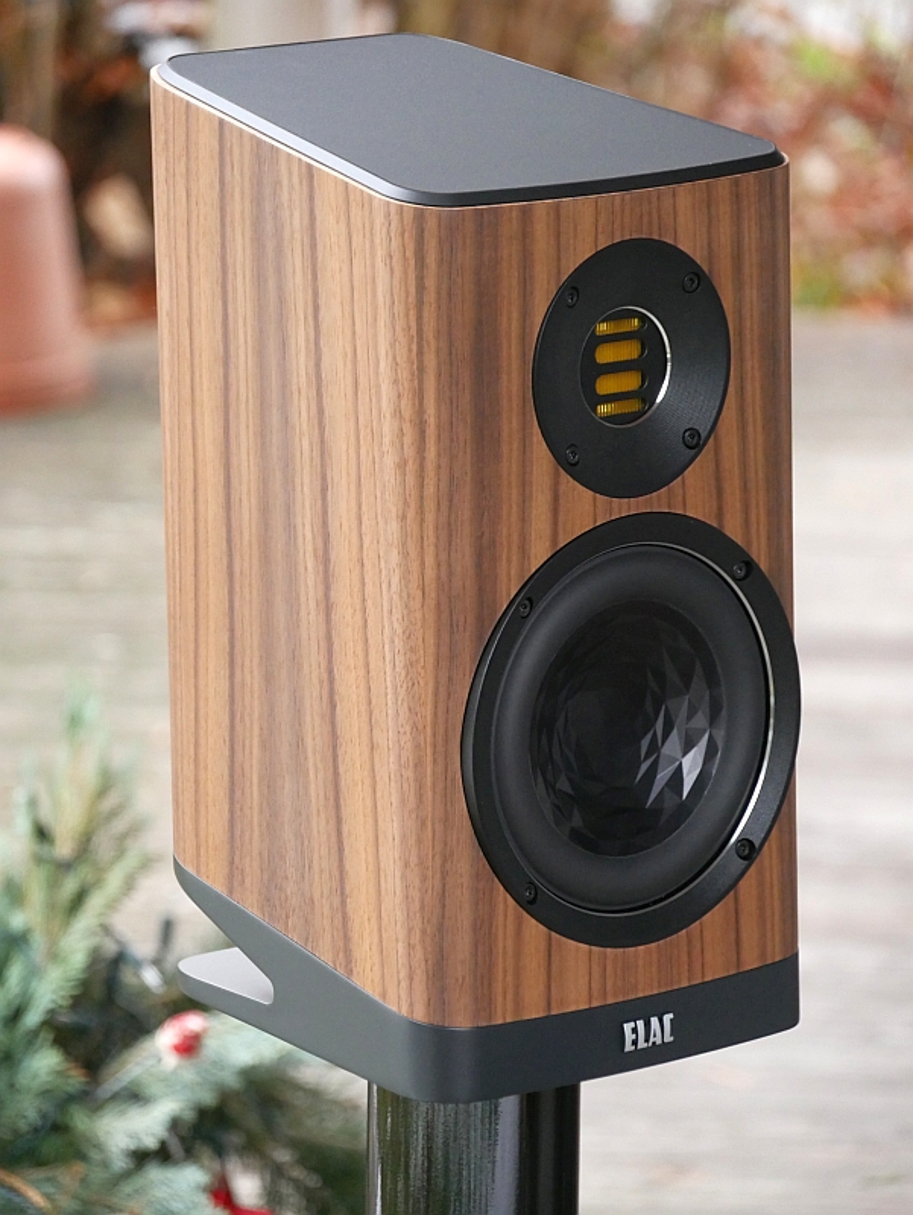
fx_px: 6815
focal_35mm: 194
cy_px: 608
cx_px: 456
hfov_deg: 7.7
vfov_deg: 10.2
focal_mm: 97
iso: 3200
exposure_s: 1/250
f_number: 5.4
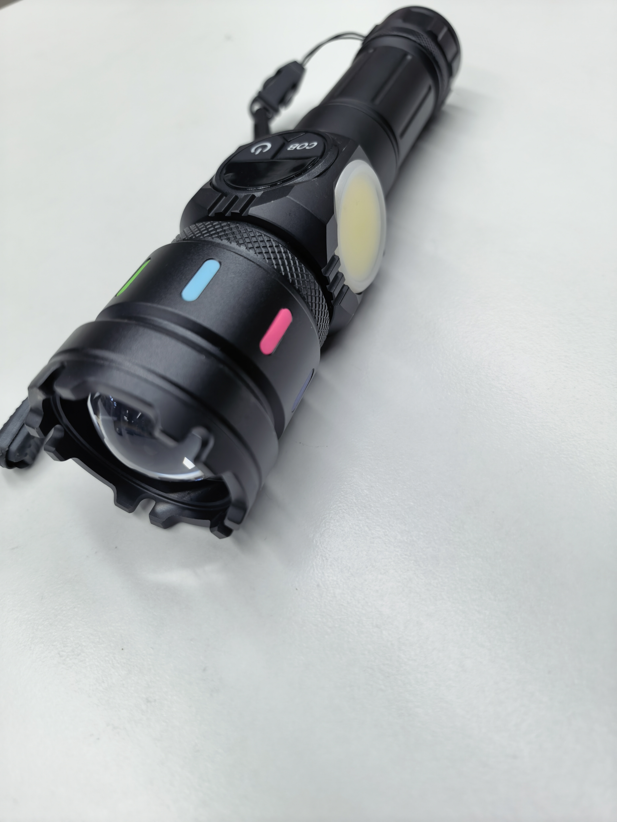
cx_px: 308
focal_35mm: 24
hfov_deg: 56.8
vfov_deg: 71.6
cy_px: 411
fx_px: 570
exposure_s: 1/153
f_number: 2
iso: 50
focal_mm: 6.98
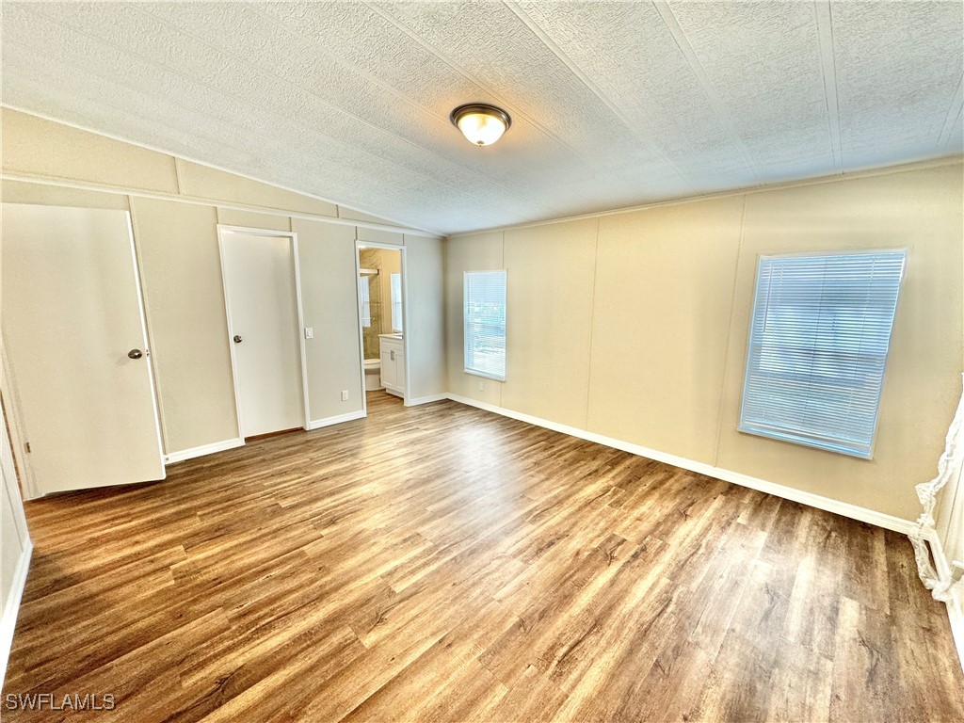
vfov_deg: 85.7
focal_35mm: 14
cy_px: 362
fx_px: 390
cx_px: 482
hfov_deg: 102.1
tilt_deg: -8.9
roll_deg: -0.8
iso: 160
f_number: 2.2
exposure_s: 1/60
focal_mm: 2.22
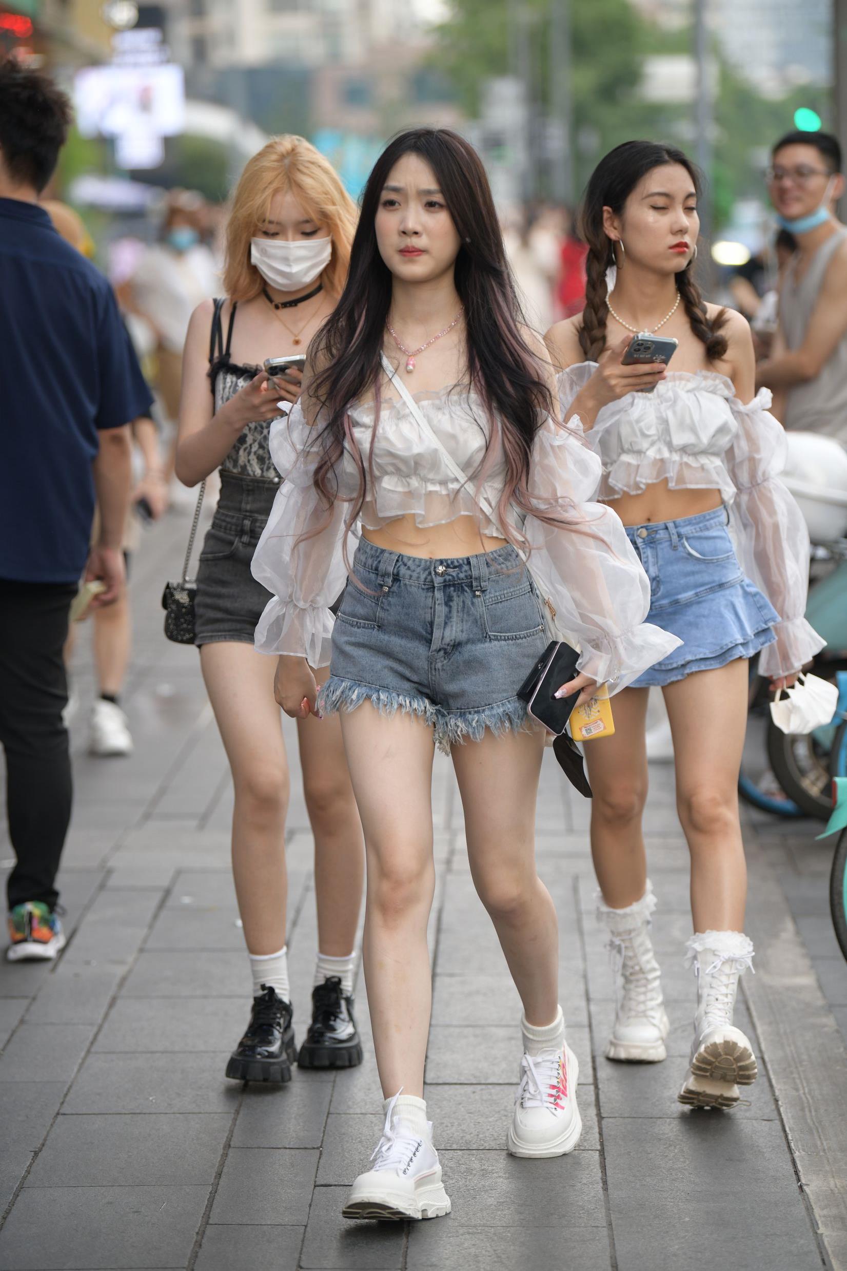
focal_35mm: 135
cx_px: 424
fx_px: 4763
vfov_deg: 15.2
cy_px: 636
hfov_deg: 10.2
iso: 500
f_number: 3.2
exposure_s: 1/640
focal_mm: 135
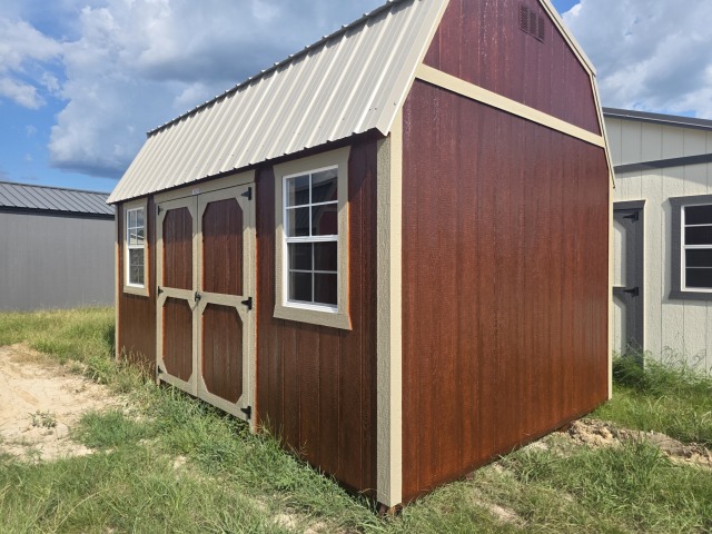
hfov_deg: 73.9
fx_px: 473
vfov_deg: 58.9
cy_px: 267
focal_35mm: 23
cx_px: 356
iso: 80
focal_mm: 6.3
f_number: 1.7
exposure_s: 1/5153
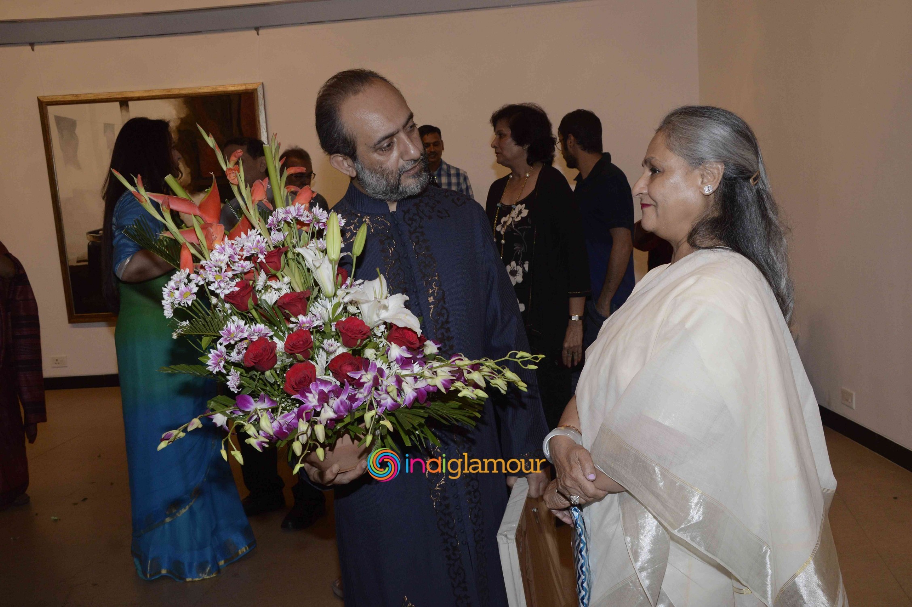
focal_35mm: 38
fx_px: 949
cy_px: 304
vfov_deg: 35.4
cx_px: 456
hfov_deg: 51.3
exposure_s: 1/200
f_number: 8
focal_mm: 25
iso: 800
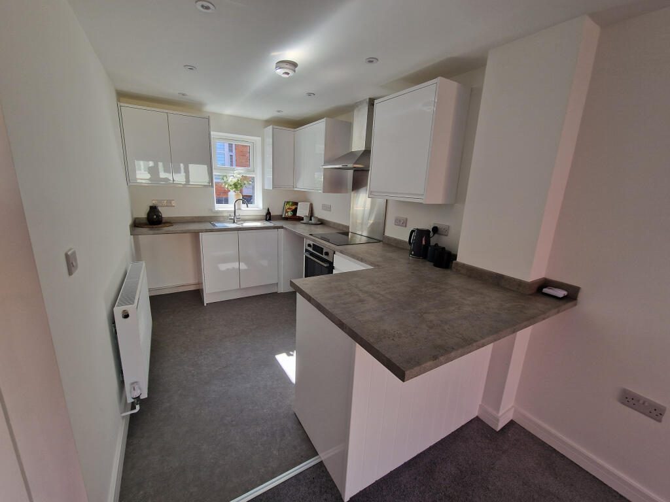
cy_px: 251
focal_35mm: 13
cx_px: 335
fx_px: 252
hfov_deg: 106.2
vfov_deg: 89.9
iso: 50
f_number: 2.2
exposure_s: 1/104
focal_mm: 2.2
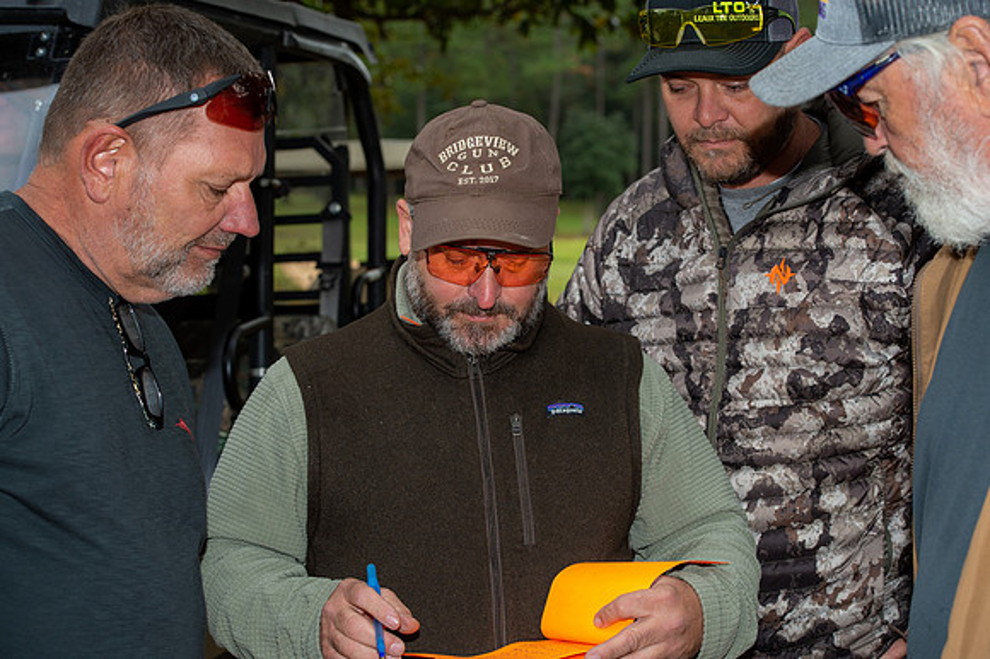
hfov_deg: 28.9
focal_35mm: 70
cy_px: 330
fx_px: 1924
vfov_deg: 19.4
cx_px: 495
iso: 320
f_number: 7.1
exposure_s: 1/250
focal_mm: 70
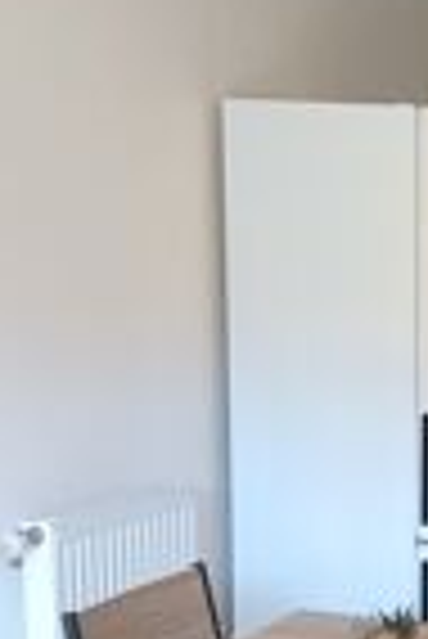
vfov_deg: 26.3
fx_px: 1334
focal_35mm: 75
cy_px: 538
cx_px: 703
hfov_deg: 16.1
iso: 296
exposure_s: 1/50
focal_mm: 5.31
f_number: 1.7
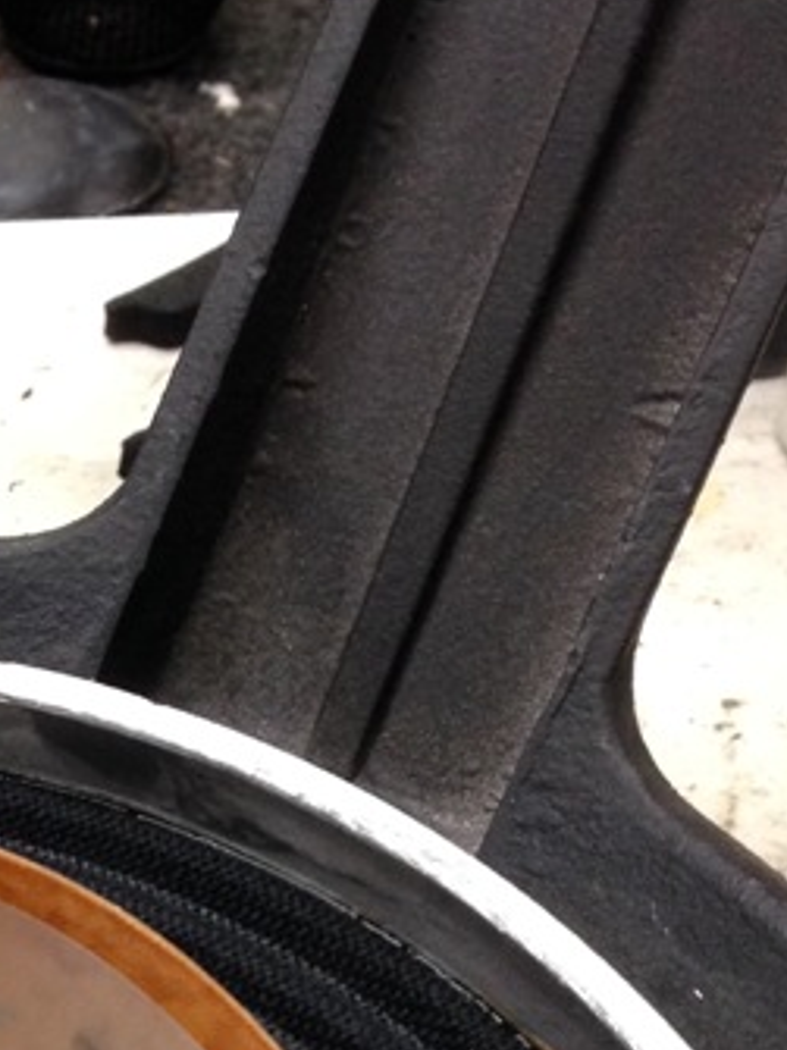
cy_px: 1106
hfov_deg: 14.1
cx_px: -235
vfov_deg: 18.8
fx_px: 3064
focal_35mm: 101
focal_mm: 4.12
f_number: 2.4
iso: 125
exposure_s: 1/20
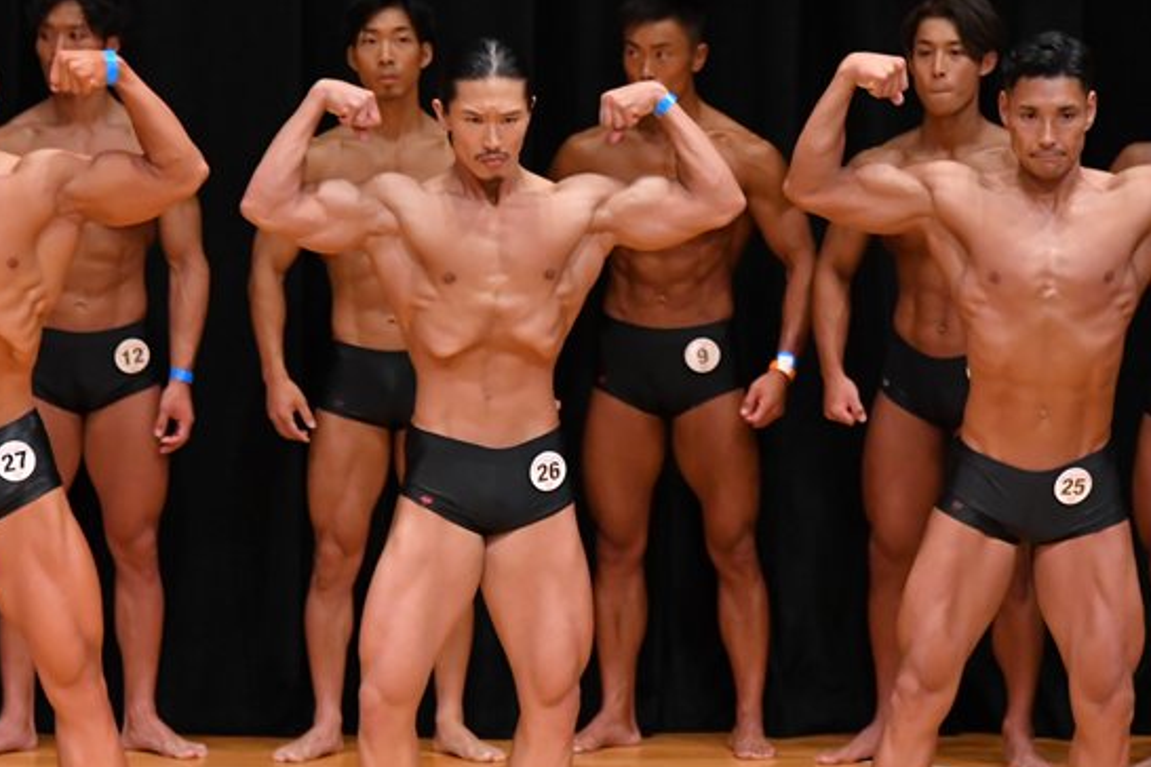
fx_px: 12244
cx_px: 722
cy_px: 525
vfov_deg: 3.6
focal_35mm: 383
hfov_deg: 5.4
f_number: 5.6
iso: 4000
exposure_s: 1/400
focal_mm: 180
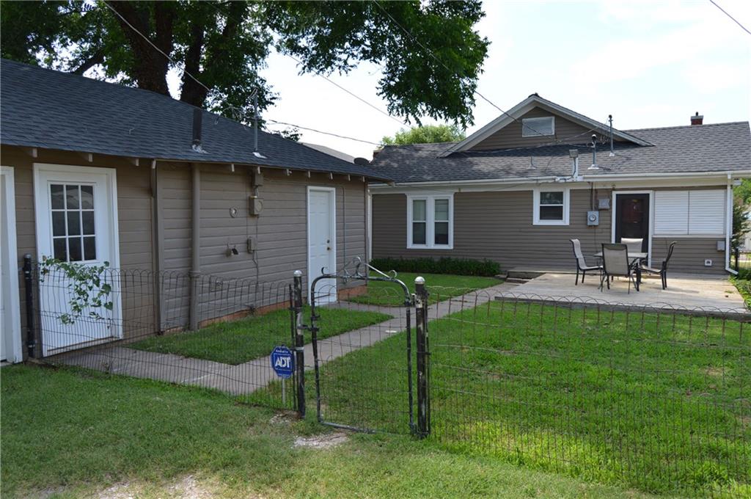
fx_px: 563
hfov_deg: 67.4
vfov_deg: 47.8
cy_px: 250
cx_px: 376
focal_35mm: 27
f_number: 6.3
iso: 100
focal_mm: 18
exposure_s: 1/160
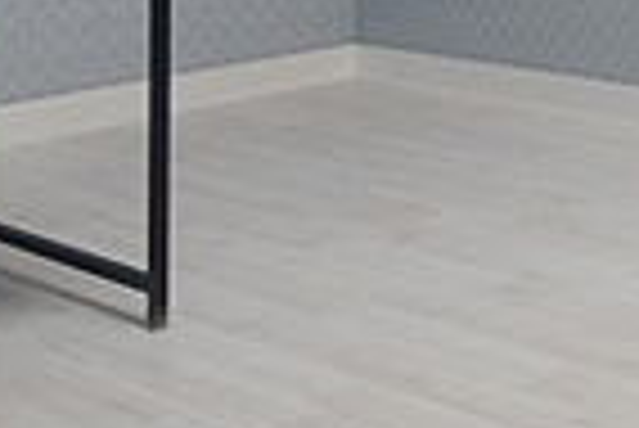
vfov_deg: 13.7
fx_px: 1649
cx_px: 873
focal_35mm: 93
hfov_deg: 19.8
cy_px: -261
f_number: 3.5
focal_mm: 11
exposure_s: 1/160
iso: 800
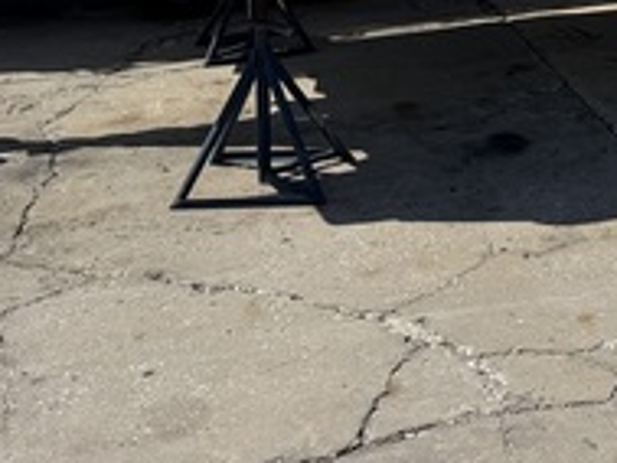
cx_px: 699
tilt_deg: -0.8
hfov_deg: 23.8
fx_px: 1355
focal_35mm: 76
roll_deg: +1.9
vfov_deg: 17.2
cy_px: -264
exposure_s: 1/8130
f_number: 1.78
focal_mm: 6.76
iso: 80
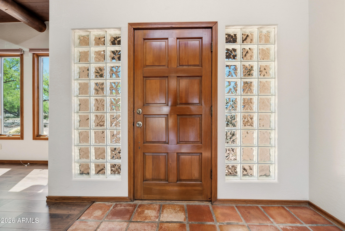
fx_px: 134
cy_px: 116
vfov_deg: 81.2
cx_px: 172
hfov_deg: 104.2
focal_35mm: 14
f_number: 9
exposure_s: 1/50
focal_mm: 14
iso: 250
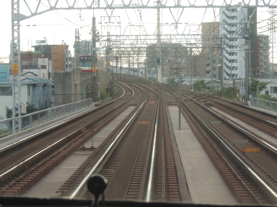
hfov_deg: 16.4
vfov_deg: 12.3
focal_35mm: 120
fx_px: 960
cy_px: 104
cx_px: 138
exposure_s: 1/640
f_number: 4.2
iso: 800
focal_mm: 21.4
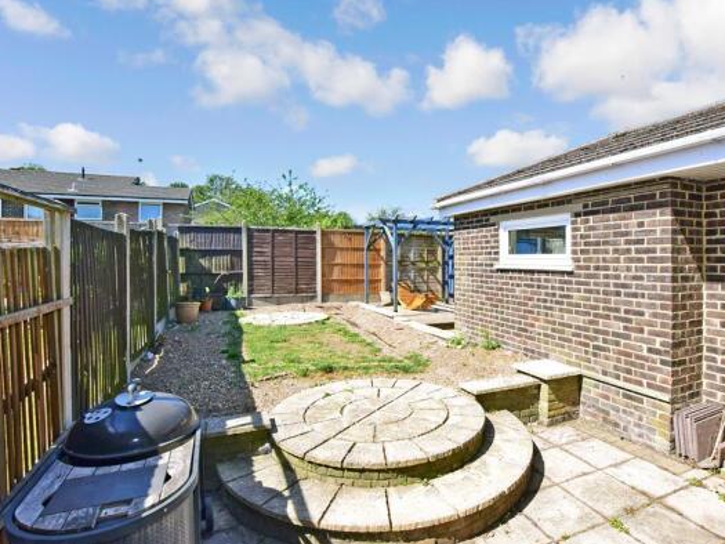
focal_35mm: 18
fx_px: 377
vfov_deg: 71.6
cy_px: 258
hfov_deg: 87.5
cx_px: 398
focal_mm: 10
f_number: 13
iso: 400
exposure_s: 1/200
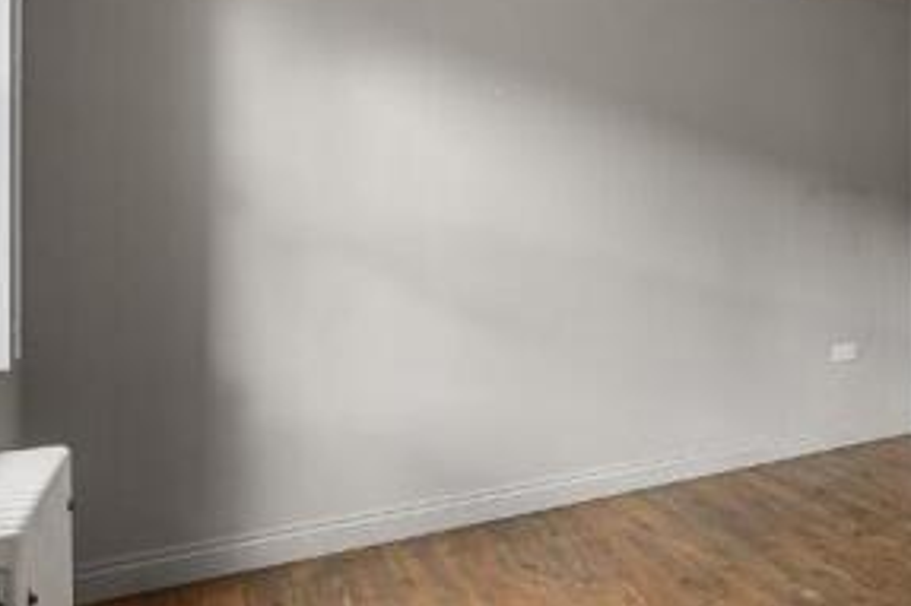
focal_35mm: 32
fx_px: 809
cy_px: 238
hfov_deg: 47.8
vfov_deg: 40.9
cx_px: 927
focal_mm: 14
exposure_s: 1
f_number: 8
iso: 400
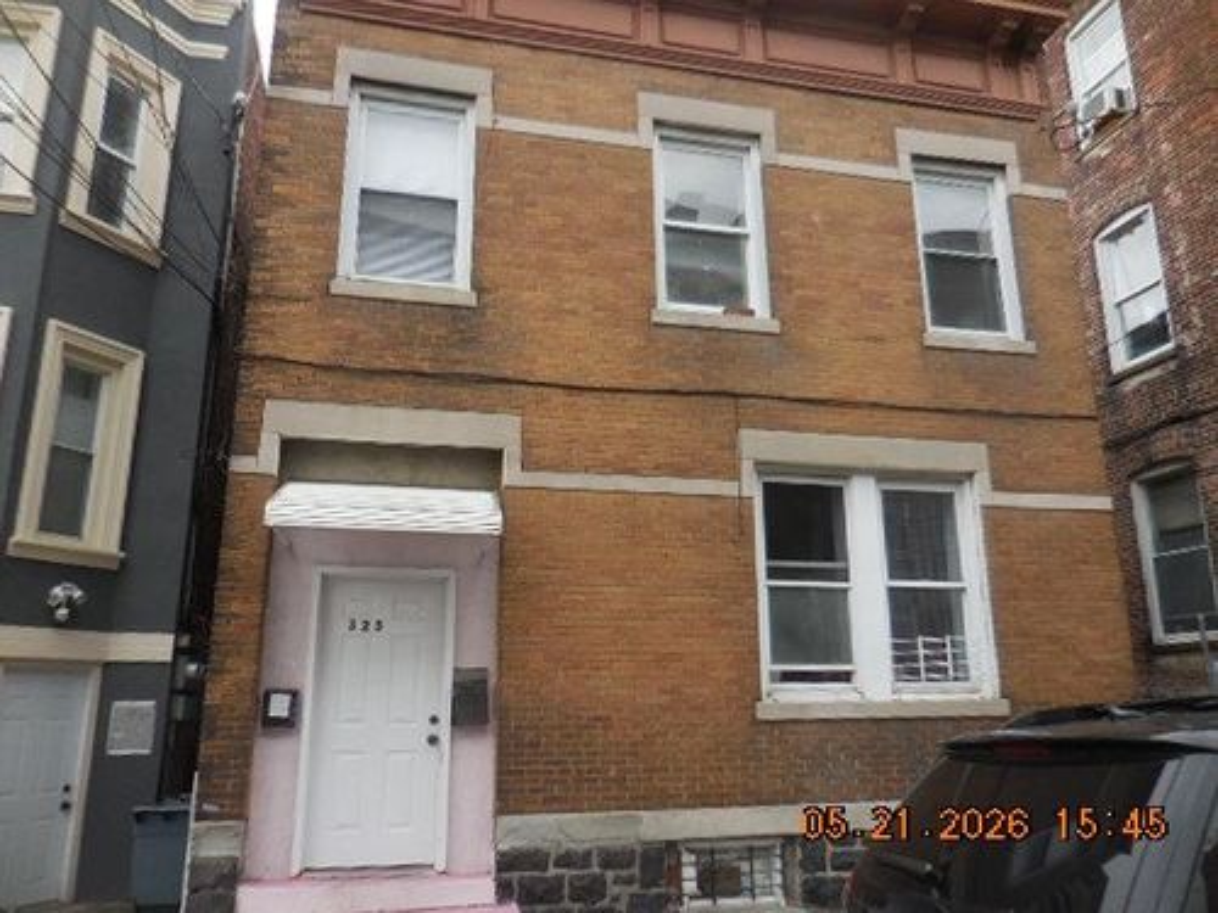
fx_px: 880
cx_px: 609
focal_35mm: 25
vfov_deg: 54.9
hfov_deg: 69.4
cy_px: 456
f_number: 3.3
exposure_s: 1/250
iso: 140
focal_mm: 4.5
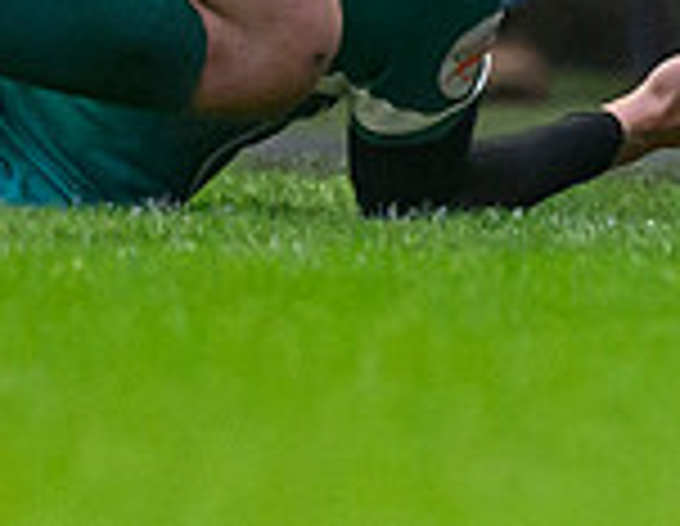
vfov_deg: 0.4
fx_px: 79423
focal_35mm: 3995
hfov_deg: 0.5
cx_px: 1286
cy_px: 702
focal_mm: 400
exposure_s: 1/2000
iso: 4000
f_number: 2.8
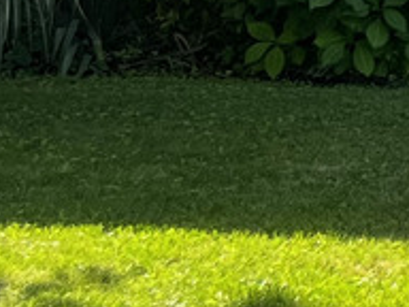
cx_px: 1027
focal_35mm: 195
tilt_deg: +1.9
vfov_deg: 7.3
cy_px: -330
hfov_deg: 9.0
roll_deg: +1.0
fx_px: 2304
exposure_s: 1/959
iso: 50
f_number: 1.6
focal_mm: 5.1
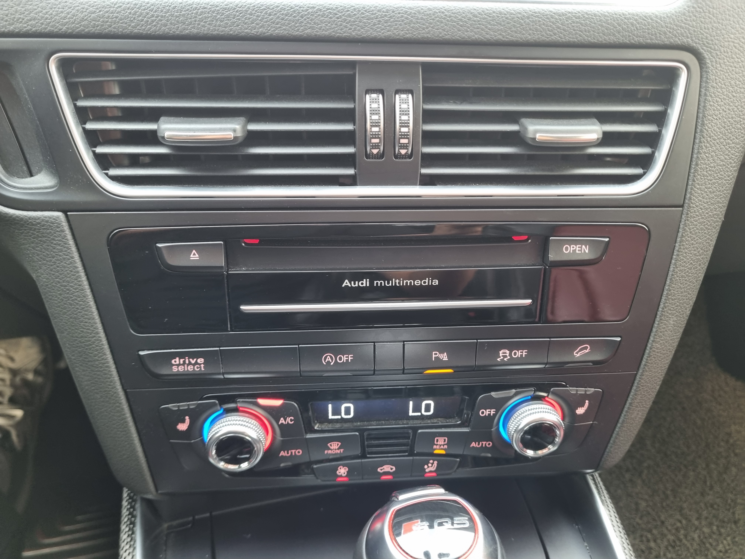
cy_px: 280
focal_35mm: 26
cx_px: 372
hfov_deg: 67.3
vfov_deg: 53.1
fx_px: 560
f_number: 1.8
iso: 200
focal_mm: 5.4
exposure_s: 1/40
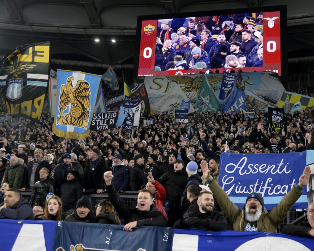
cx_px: 181
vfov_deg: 34.9
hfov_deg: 42.8
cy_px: 126
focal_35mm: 43
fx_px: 400
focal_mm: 38
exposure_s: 1/500
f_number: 5
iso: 2500
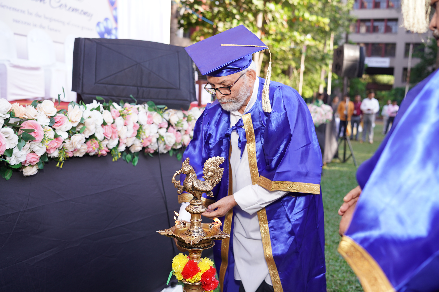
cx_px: 220
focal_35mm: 35
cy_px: 146
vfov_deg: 37.9
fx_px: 427
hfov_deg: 54.4
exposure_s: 1/125
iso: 100
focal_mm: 35
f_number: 2.8
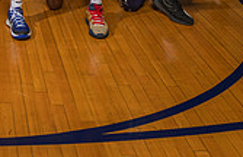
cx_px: -22
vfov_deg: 13.6
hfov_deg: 22.1
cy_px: -124
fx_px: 589
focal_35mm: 88
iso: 125
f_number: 7.1
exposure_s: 1/125
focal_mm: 24
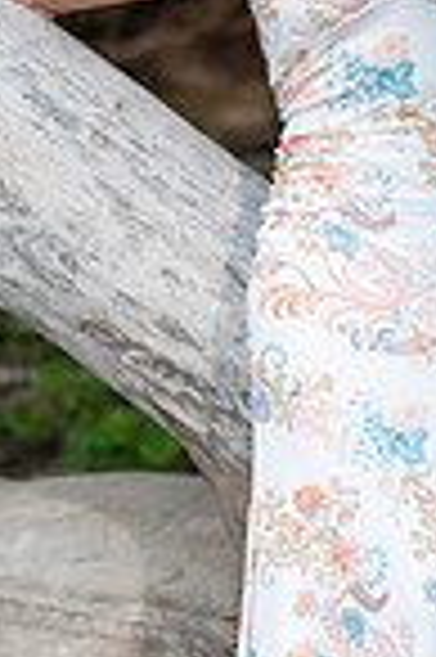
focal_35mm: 392
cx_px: 306
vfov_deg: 5.3
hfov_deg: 3.5
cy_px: 382
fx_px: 7138
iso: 100
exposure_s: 1/500
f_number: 1.8
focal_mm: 85
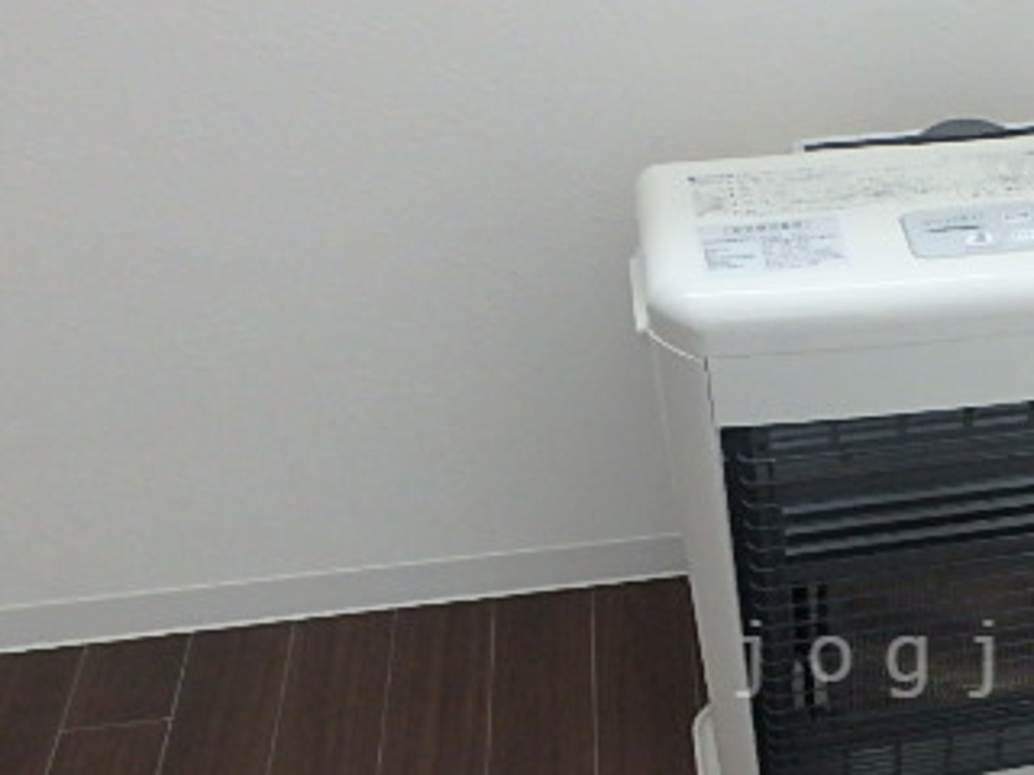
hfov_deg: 40.9
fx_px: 1255
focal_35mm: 42
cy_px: 659
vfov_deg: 33.0
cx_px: 956
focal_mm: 3.7
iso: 640
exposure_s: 1/30
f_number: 3.5
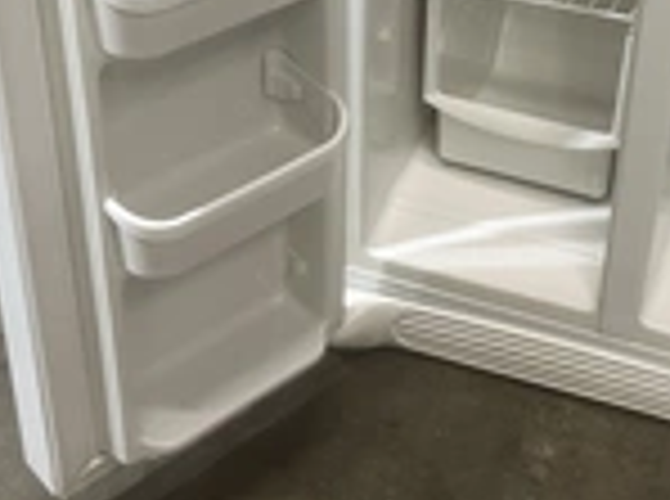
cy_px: -36
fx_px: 1352
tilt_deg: -30.1
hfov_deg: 27.2
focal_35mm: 70
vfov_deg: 20.1
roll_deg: -4.9
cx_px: 558
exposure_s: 1/60
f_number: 1.6
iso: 80
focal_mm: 5.1
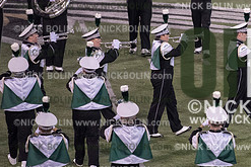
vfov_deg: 2.9
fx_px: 3279
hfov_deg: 4.4
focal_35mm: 470
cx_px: 252
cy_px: 76
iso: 5000
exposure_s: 1/1250
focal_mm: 200
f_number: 3.2
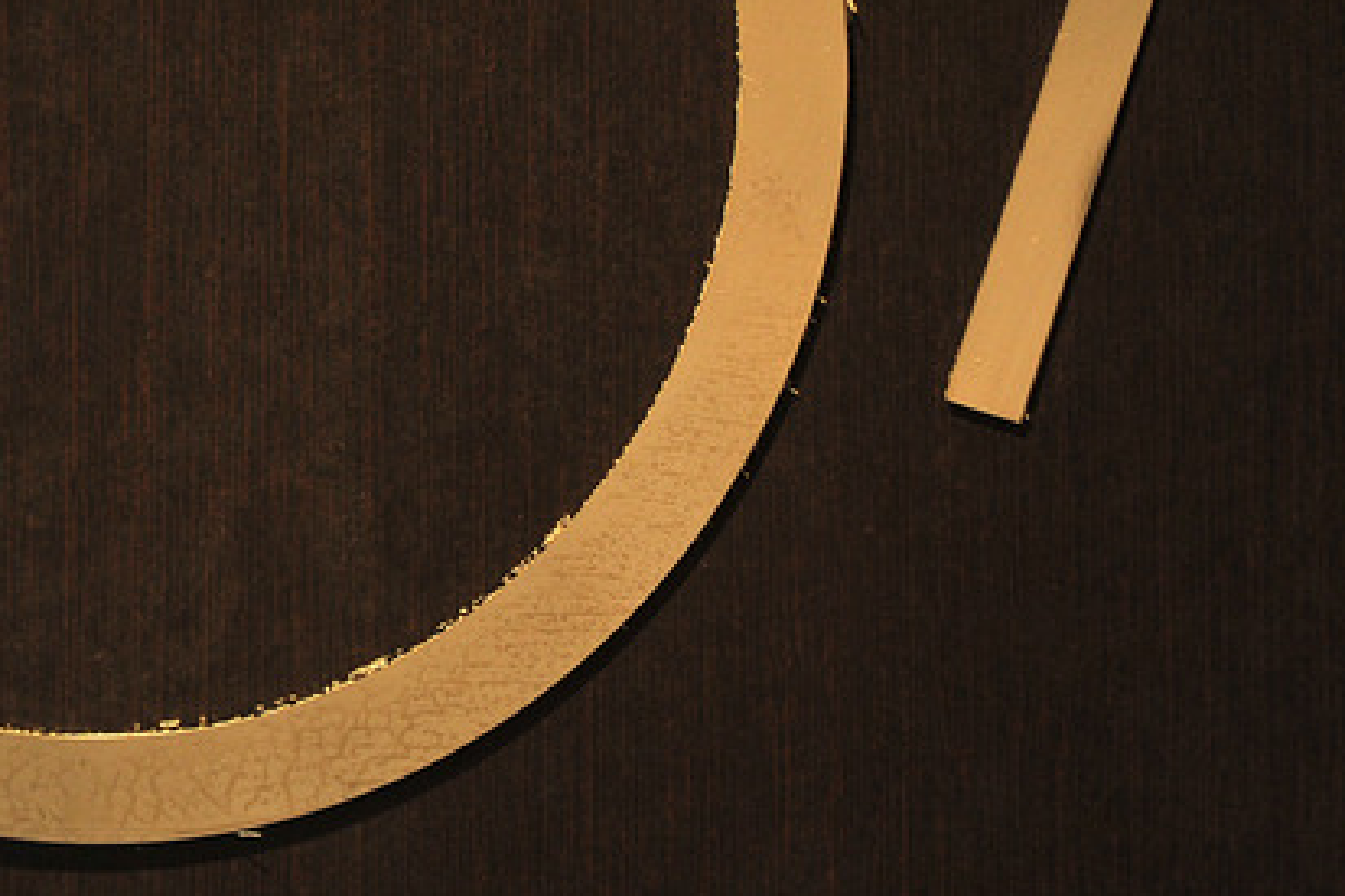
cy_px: -18
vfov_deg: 10.9
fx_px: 4631
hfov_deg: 16.2
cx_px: 13
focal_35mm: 124
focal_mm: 50
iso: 800
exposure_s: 1/100
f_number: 4
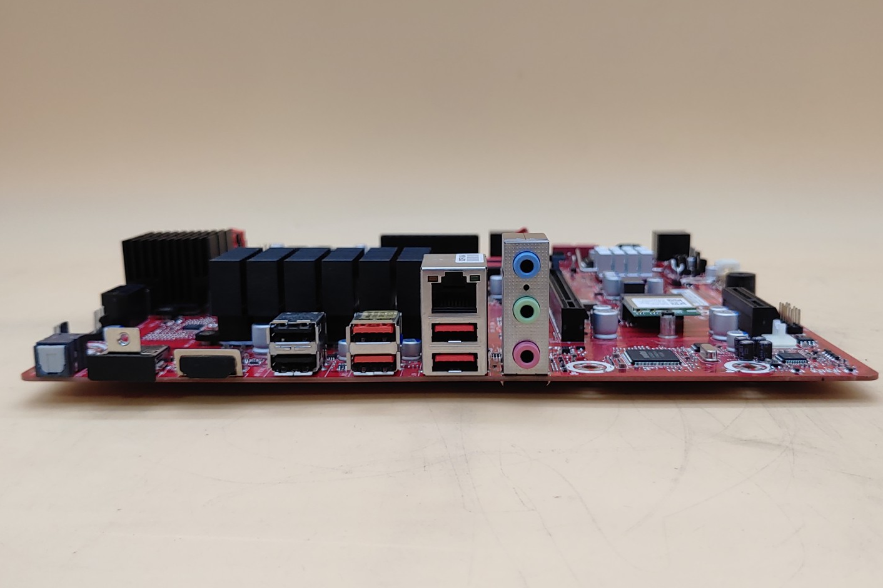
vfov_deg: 37.8
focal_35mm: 35
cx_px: 448
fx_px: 858
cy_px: 276
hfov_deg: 54.4
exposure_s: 1/120
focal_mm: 4.36
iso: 50
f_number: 1.8
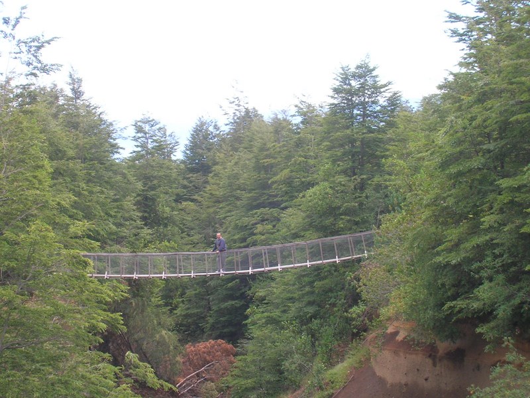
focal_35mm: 78
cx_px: 265
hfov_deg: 25.0
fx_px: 1194
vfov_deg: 18.9
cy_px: 199
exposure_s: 1/35.3
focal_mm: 13
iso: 50
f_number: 6.9
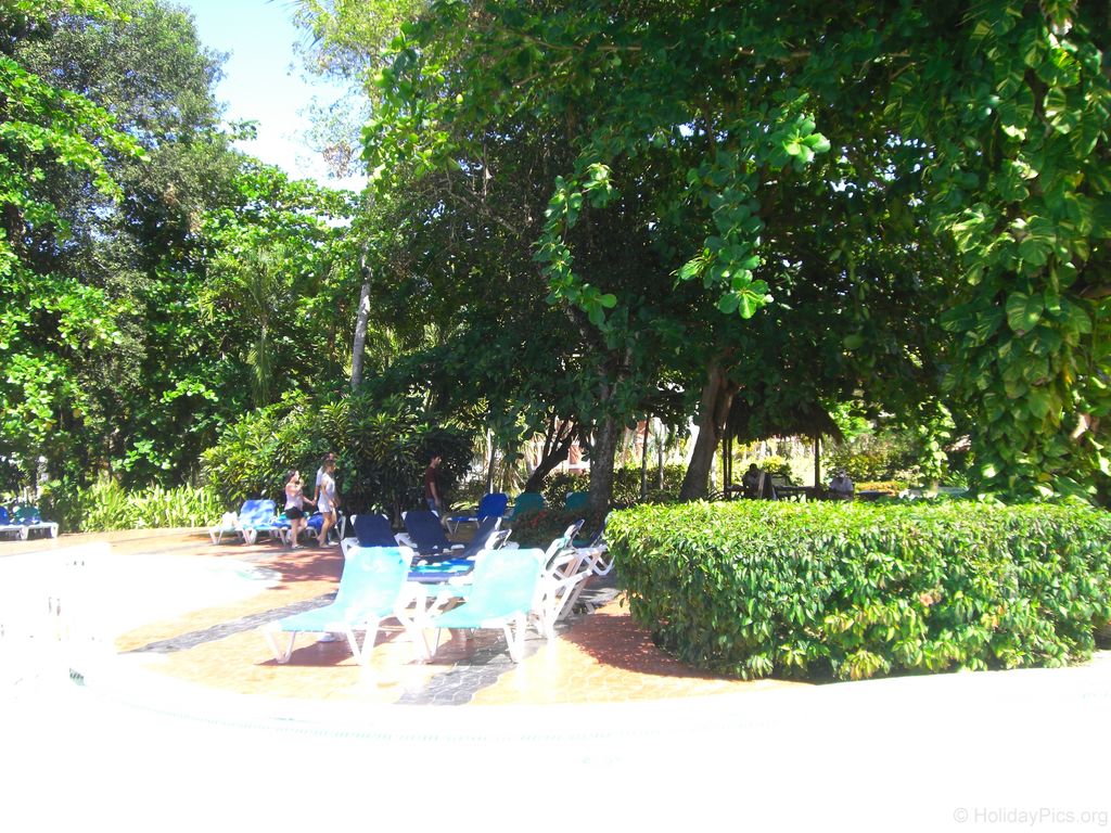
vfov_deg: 37.7
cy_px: 416
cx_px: 556
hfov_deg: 49.0
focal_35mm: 38
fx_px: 1220
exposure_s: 1/250
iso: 64
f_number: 2.7
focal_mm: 6.2
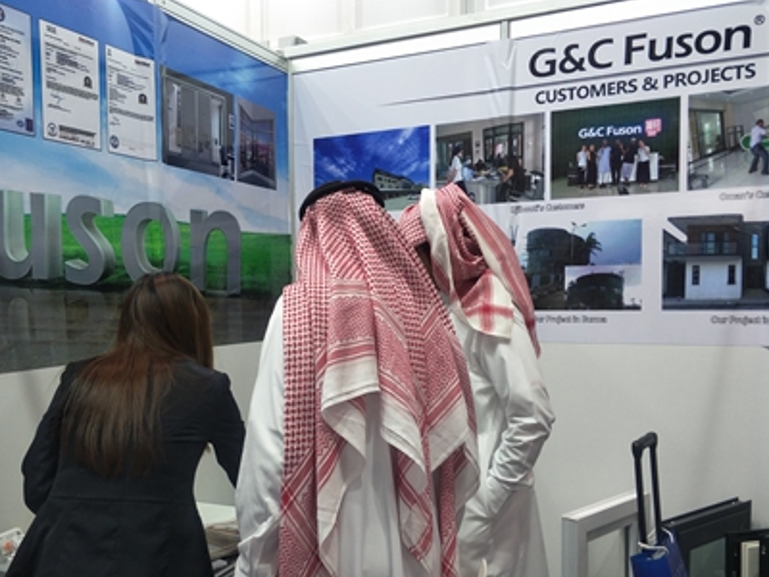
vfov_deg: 46.6
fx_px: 666
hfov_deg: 59.6
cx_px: 317
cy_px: 338
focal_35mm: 30
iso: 74
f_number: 1.7
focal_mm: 4.1
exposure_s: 1/50
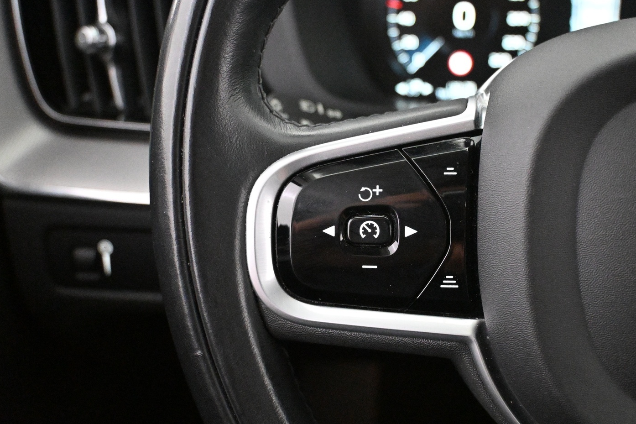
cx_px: 366
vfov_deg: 30.8
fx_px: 770
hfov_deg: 44.8
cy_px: 238
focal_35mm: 44
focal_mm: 25
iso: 11400
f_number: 4.2
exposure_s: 1/60
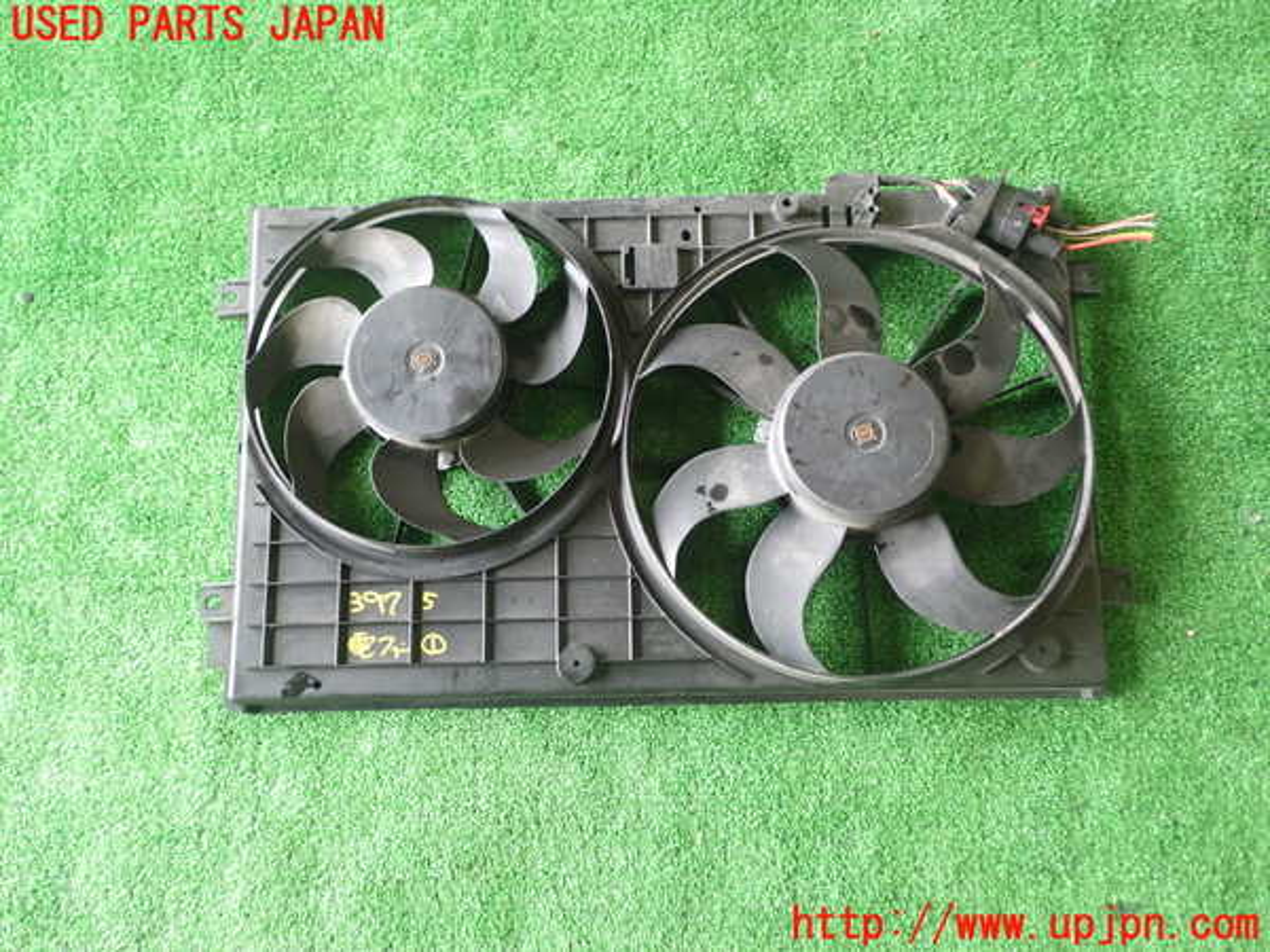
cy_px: 476
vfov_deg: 44.2
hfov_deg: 56.8
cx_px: 635
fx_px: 1174
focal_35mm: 32
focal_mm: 5.79
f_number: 2.4
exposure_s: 1/40
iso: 200
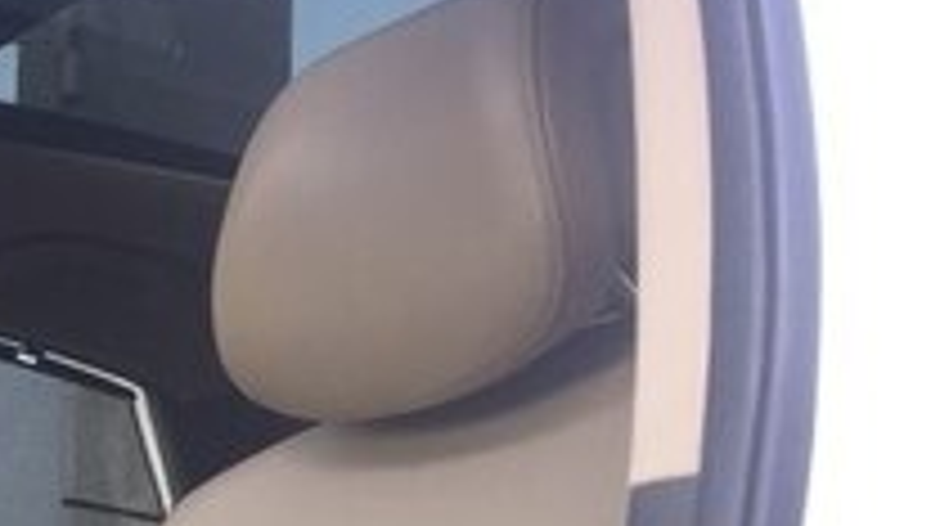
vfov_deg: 11.4
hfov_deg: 18.6
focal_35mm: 100
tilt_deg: +1.7
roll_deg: -0.7
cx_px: -517
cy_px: 865
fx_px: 2490
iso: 32
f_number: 2.2
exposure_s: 1/100
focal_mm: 4.15
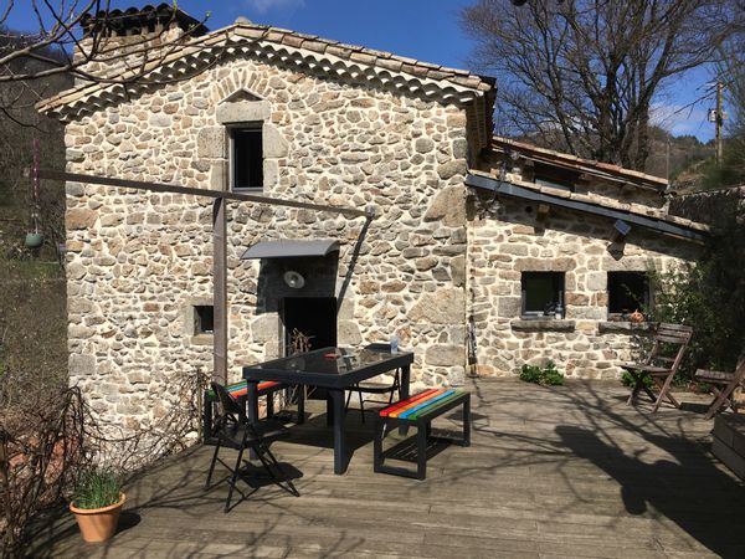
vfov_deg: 48.2
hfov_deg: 61.7
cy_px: 280
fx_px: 624
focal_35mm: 29
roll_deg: +0.7
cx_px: 372
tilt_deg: -0.8
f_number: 2.2
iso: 25
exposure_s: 1/2747
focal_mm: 4.15
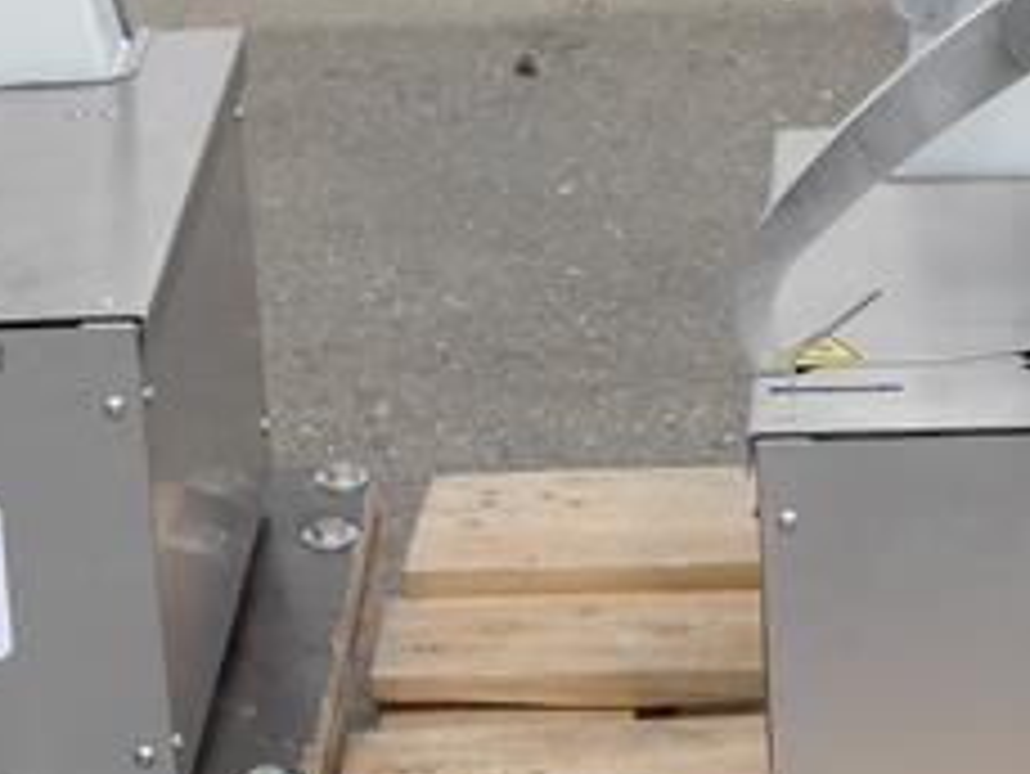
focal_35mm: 205
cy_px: 194
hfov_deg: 9.6
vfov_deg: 7.2
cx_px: 1043
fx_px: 6103
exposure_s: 1/250
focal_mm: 23
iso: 160
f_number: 8
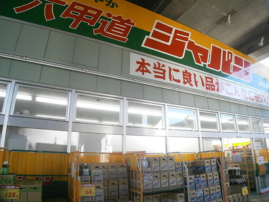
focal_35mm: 36
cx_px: 134
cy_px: 101
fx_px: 280
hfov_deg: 51.4
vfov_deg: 39.7
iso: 400
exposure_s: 1/250
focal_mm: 6.4
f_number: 3.1
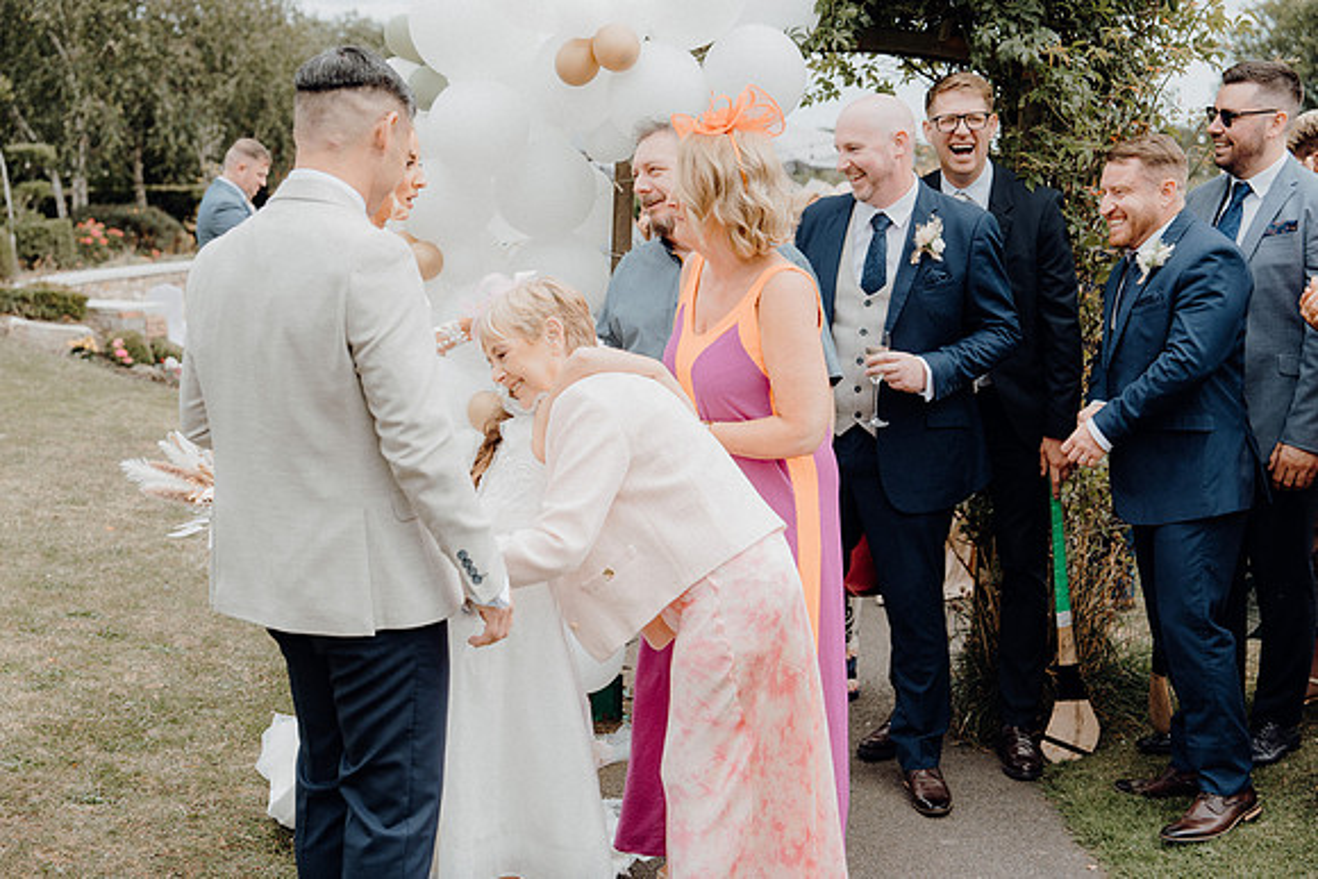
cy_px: 440
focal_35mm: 47
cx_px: 659
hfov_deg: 41.9
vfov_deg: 28.7
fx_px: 1721
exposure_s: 1/500
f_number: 3.5
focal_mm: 47
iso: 125
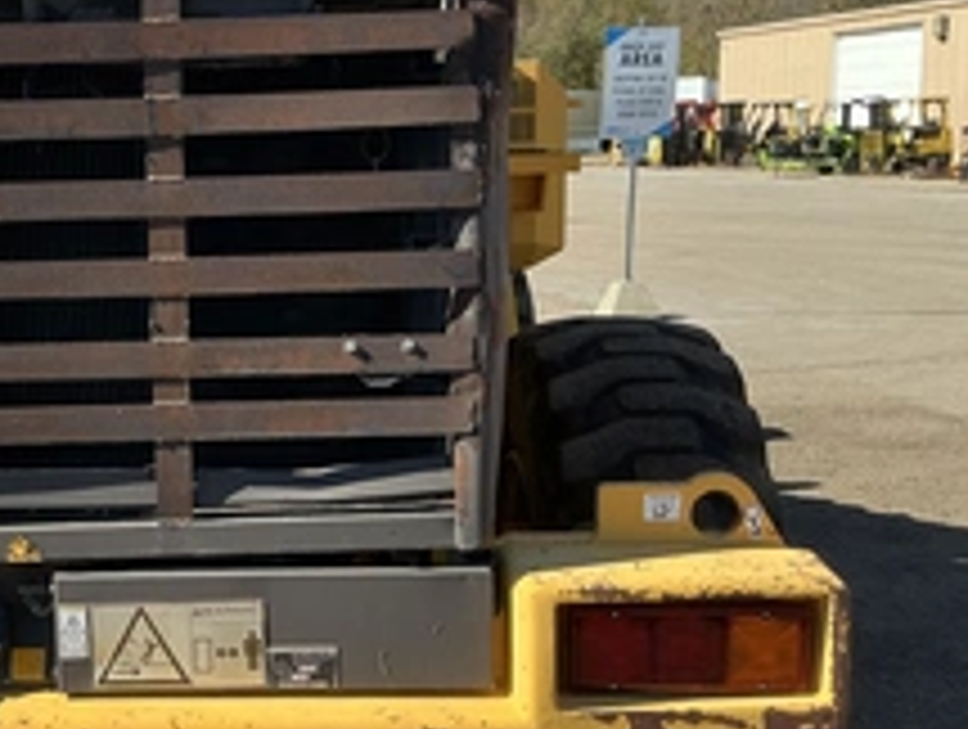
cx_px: 203
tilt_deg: -9.2
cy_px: 396
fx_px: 1457
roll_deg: +1.3
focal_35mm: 52
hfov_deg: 35.6
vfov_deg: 28.1
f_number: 1.8
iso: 25
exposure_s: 1/1144
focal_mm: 3
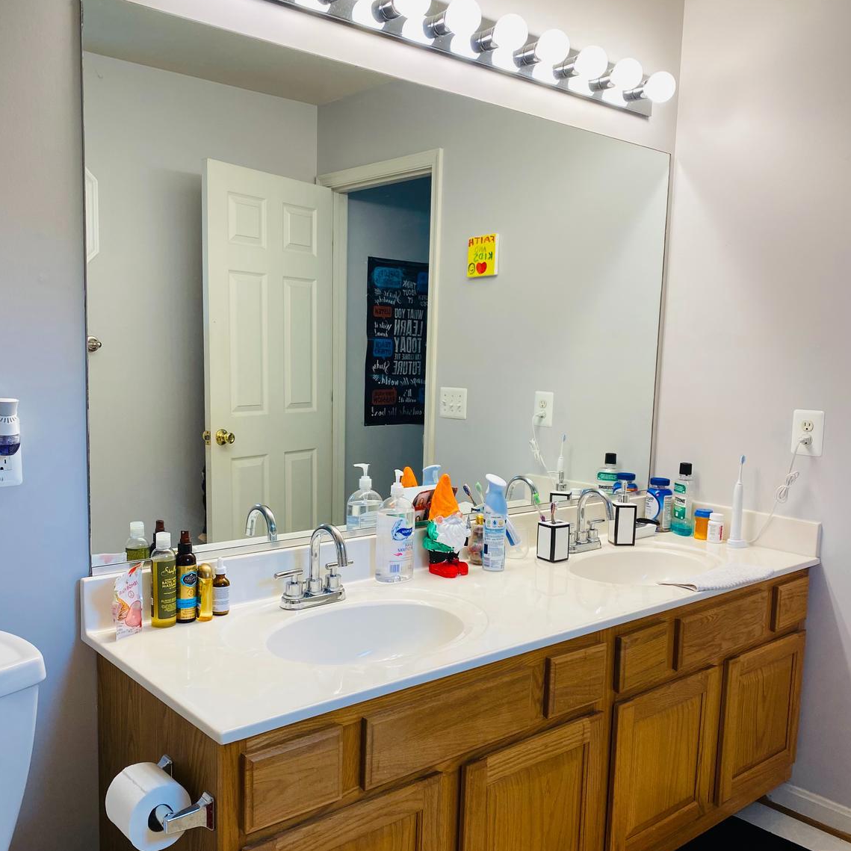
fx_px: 862
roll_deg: -2.3
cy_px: 467
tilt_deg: -6.9
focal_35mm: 31
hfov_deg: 52.5
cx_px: 427
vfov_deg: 52.4
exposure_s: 1/120
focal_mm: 4.25
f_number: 1.8
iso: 80
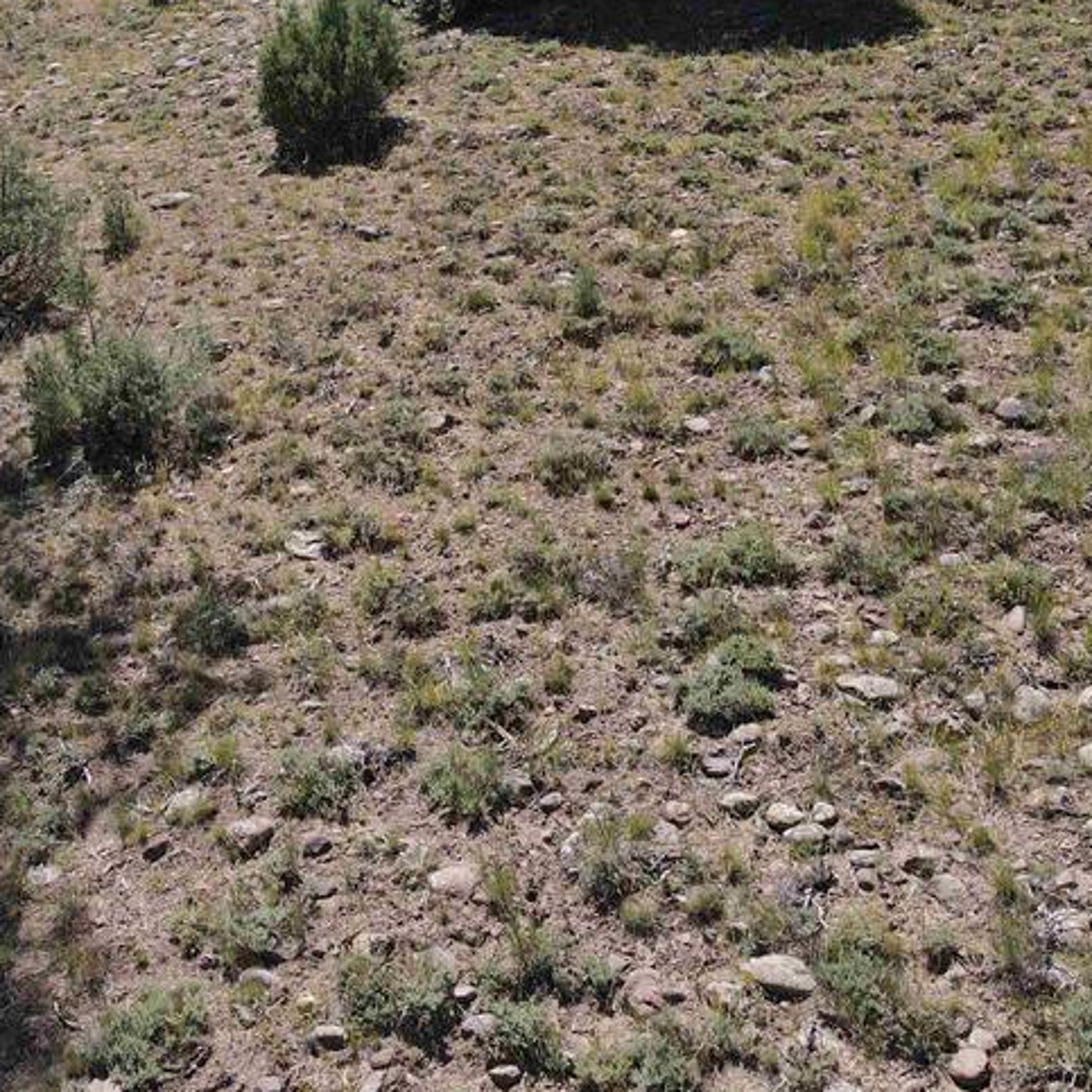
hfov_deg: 37.5
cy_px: 303
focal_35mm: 45
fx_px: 1606
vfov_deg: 36.8
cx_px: 488
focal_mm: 4.5
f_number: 2.8
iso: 110
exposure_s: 1/500
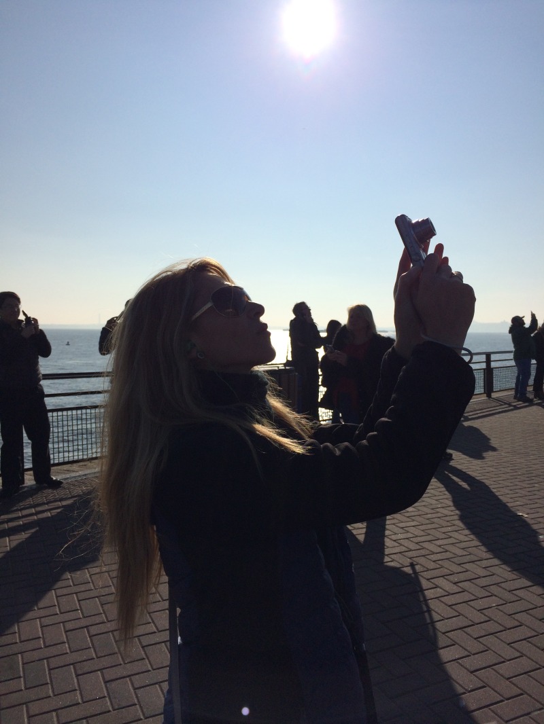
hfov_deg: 48.2
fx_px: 607
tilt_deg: -3.2
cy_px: 362
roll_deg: +1.6
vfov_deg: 61.6
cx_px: 272
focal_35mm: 29
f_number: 2.2
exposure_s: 1/10309
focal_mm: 4.15
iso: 40
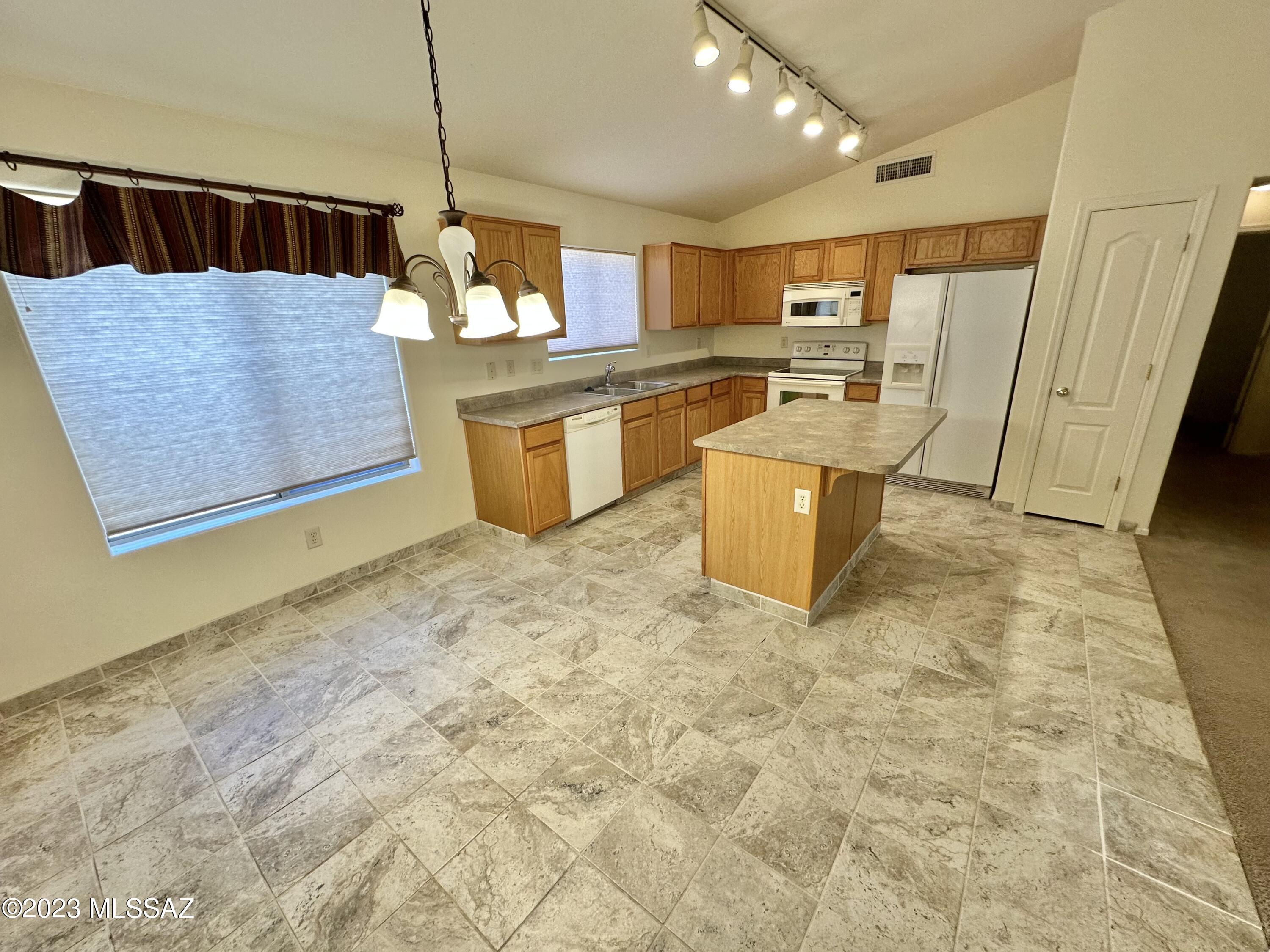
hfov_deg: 102.1
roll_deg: +2.6
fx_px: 514
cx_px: 635
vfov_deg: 85.7
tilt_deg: -17.5
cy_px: 476
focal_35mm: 14
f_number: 2.2
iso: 125
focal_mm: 2.22
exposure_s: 1/120
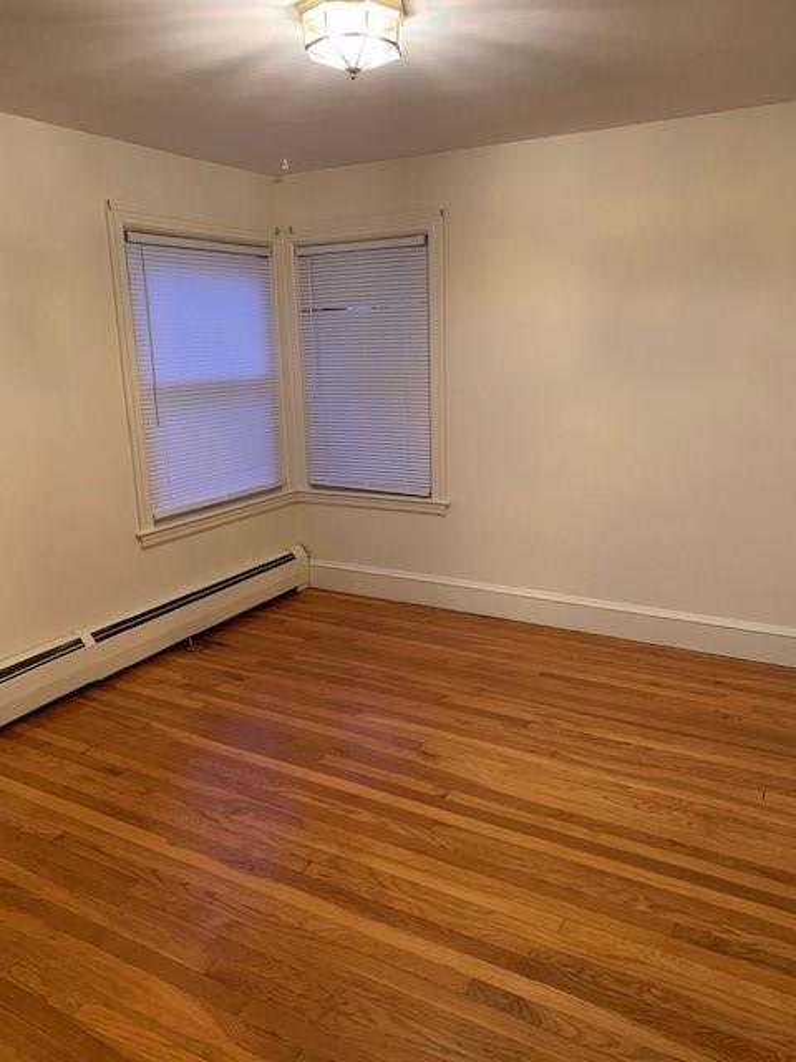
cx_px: 398
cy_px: 531
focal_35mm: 26
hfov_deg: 53.1
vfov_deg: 67.3
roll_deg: +2.3
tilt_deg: -12.5
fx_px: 797
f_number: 1.8
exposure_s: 1/60
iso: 320
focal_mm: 4.25
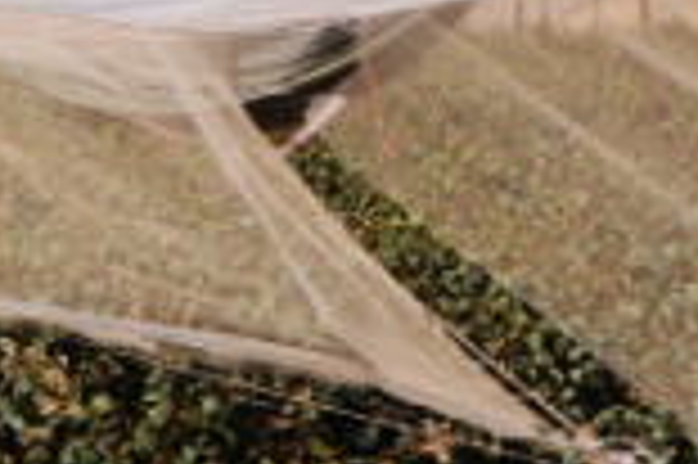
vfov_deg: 7.1
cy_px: 212
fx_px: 3738
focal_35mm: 193
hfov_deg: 9.1
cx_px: -1184
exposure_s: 1/1000
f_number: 8
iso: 250
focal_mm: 20
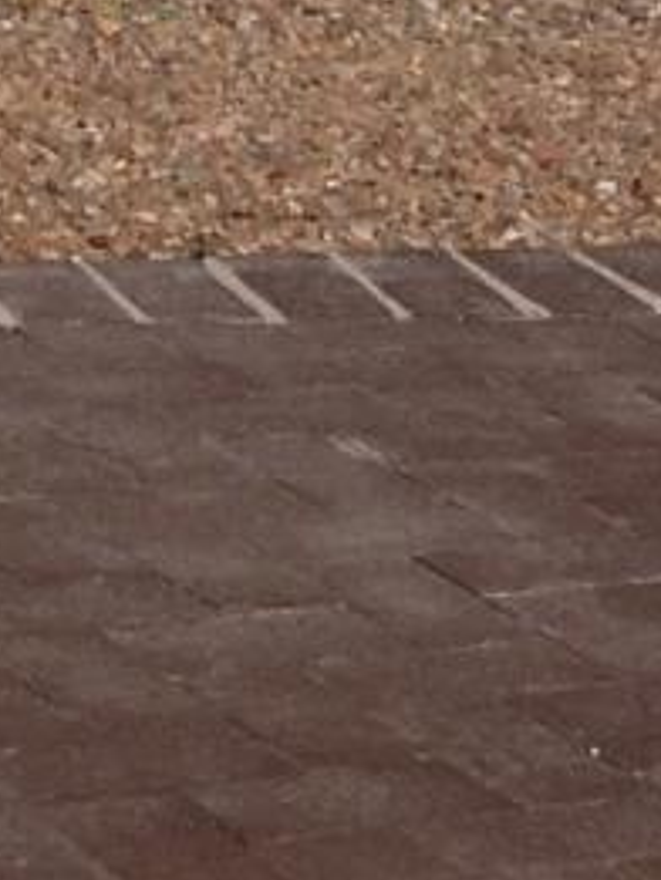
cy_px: -1409
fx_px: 6818
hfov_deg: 5.5
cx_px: -573
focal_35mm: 268
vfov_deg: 6.9
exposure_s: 1/3460
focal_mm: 4.28
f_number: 2.4
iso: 50
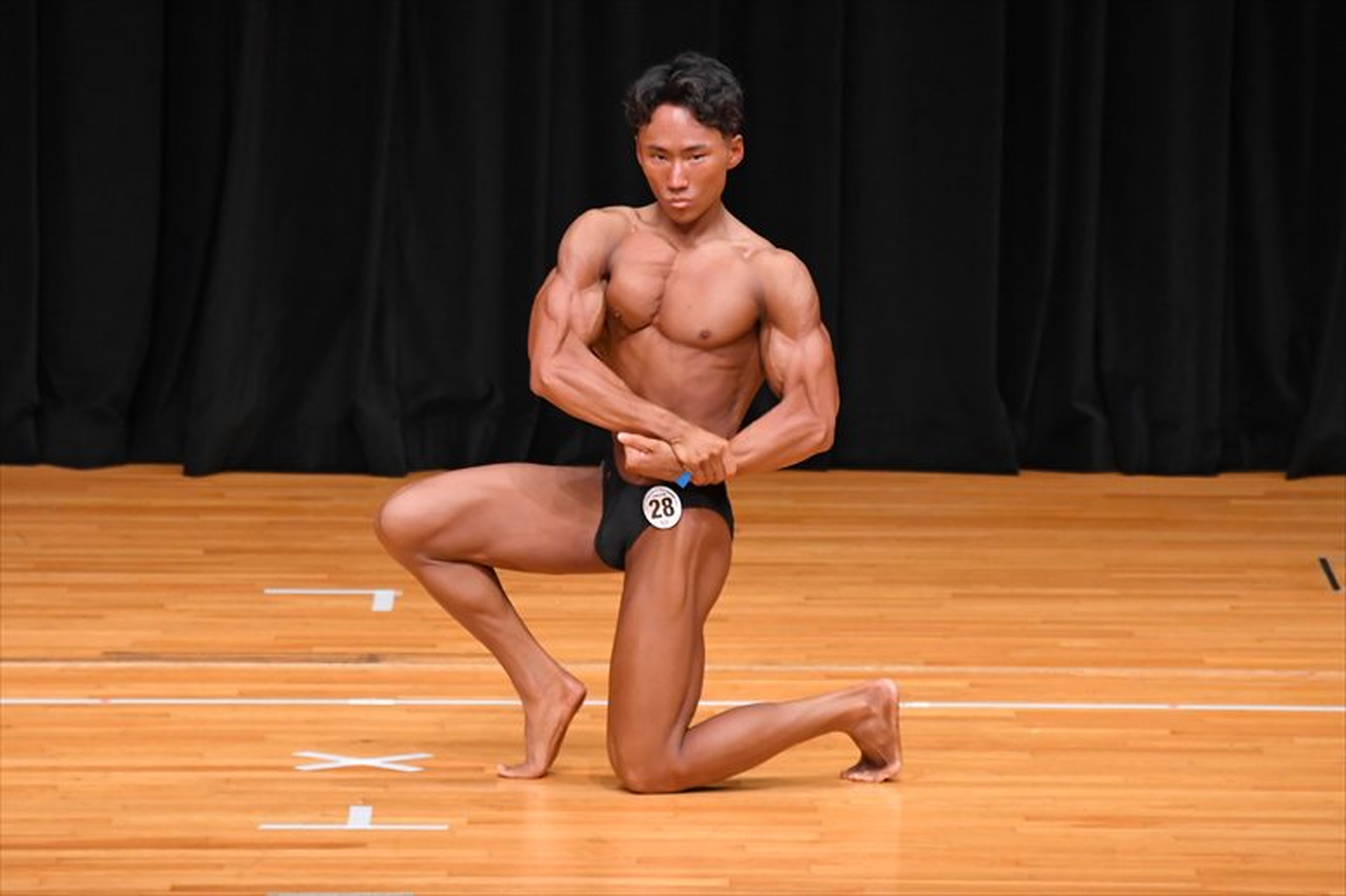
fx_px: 12893
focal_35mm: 345
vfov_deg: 4.0
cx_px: 673
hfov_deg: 6.0
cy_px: 448
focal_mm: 230
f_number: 5.6
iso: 4000
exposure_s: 1/400
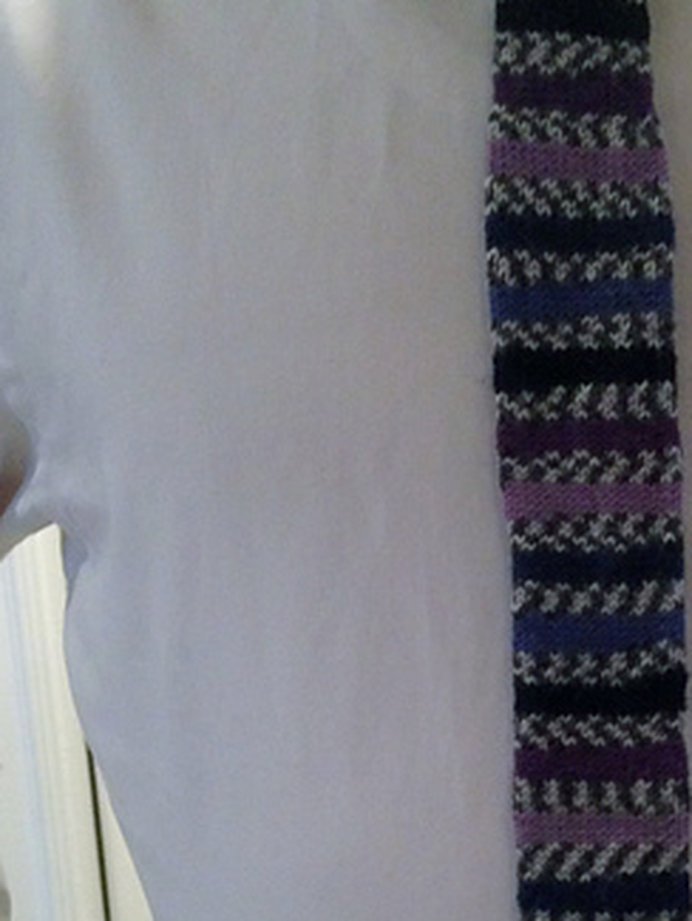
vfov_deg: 29.4
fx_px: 1731
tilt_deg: -9.8
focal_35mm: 65
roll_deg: +3.4
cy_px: 683
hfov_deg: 22.0
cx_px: 630
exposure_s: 1/15
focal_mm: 4.12
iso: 400
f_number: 2.4
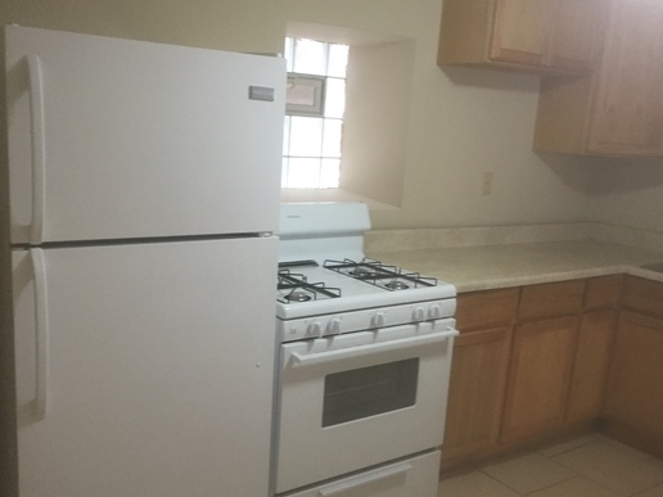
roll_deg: -3.5
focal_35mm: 36
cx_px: 328
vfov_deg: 39.6
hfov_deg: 51.4
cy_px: 271
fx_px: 690
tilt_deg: -11.8
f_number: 2.2
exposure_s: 1/30
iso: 160
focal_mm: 4.15
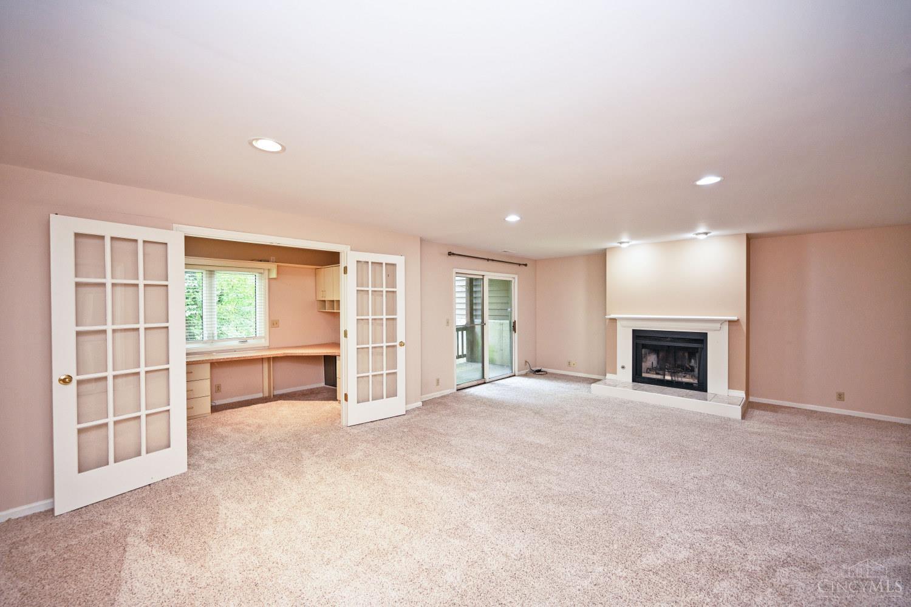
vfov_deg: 81.2
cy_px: 304
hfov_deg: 104.3
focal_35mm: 14
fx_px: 354
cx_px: 456
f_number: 4
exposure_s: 1/60
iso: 560
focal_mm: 14
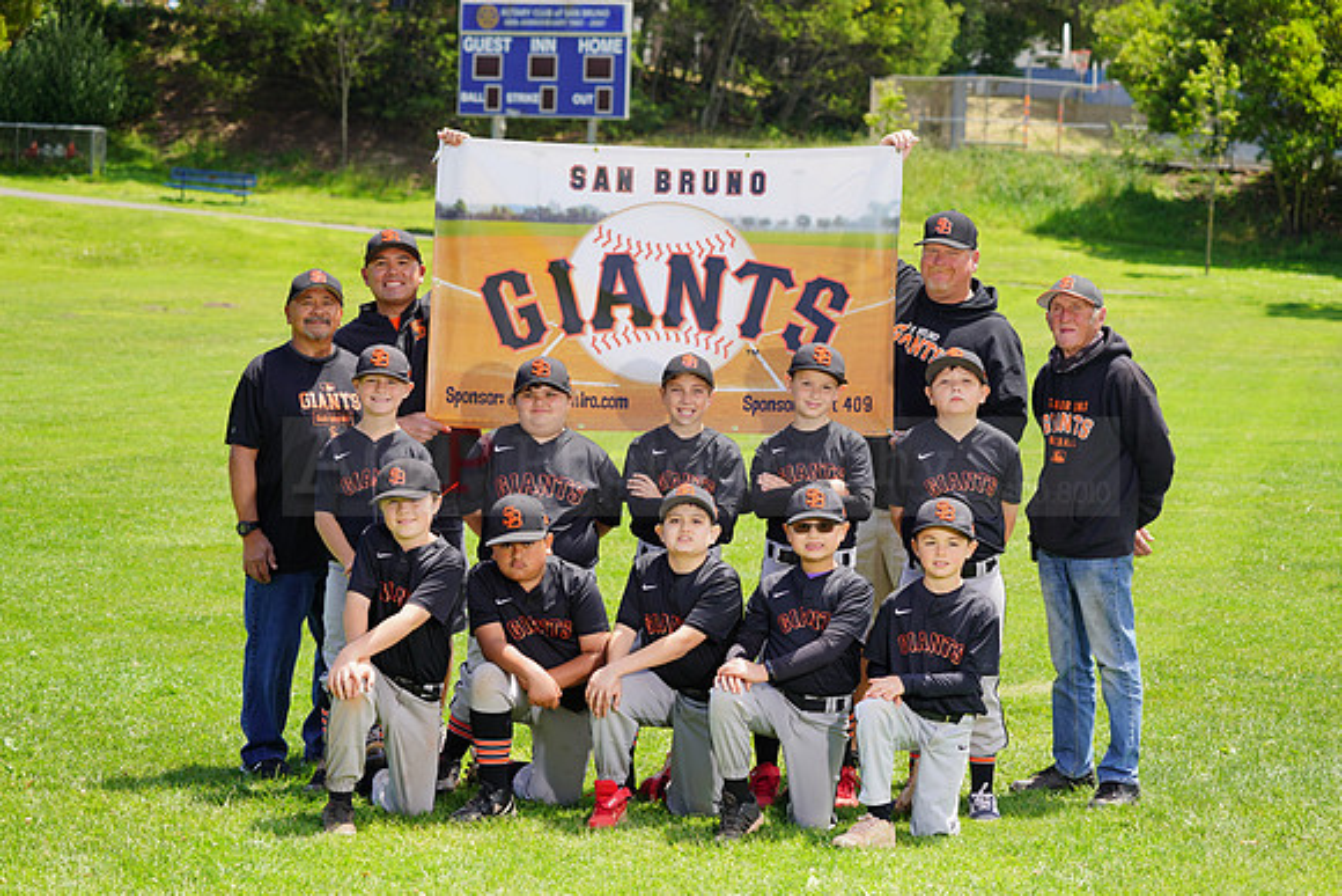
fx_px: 3728
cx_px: 671
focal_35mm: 100
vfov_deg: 13.7
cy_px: 448
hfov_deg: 20.4
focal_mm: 100
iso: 100
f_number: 6.3
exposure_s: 1/250
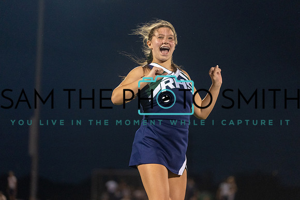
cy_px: 100
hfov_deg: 14.2
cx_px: 150
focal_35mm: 145
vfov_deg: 9.5
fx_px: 1207
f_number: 2.8
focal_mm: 136
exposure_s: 1/1000
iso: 6400
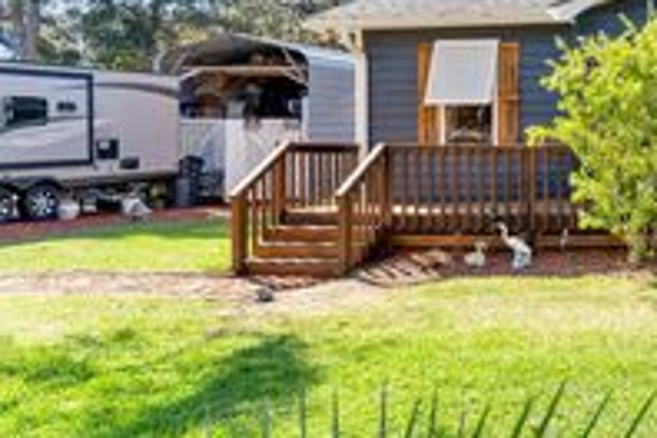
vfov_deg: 30.7
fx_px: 785
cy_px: 118
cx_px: 770
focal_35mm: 43
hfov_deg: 36.3
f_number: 5.6
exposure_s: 1/1250
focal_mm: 17
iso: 500
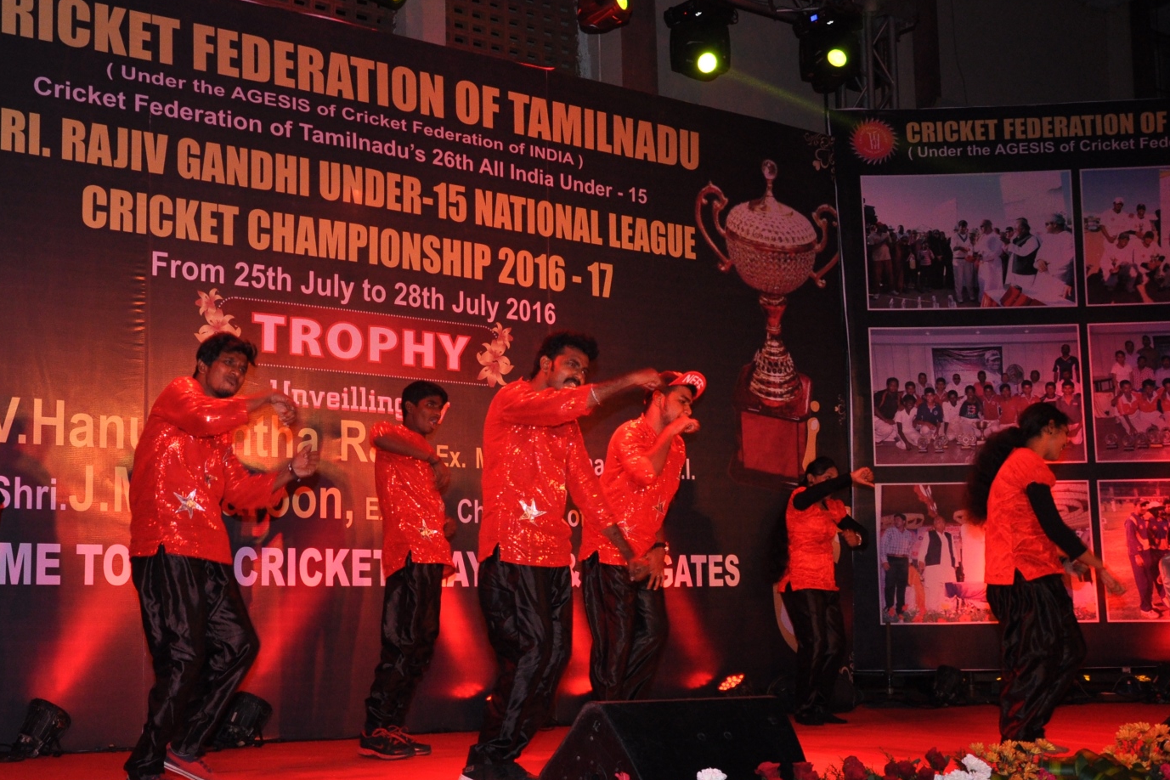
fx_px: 1495
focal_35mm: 46
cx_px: 398
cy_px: 438
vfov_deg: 29.2
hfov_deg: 42.2
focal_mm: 22
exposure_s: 1/100
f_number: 5.6
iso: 640
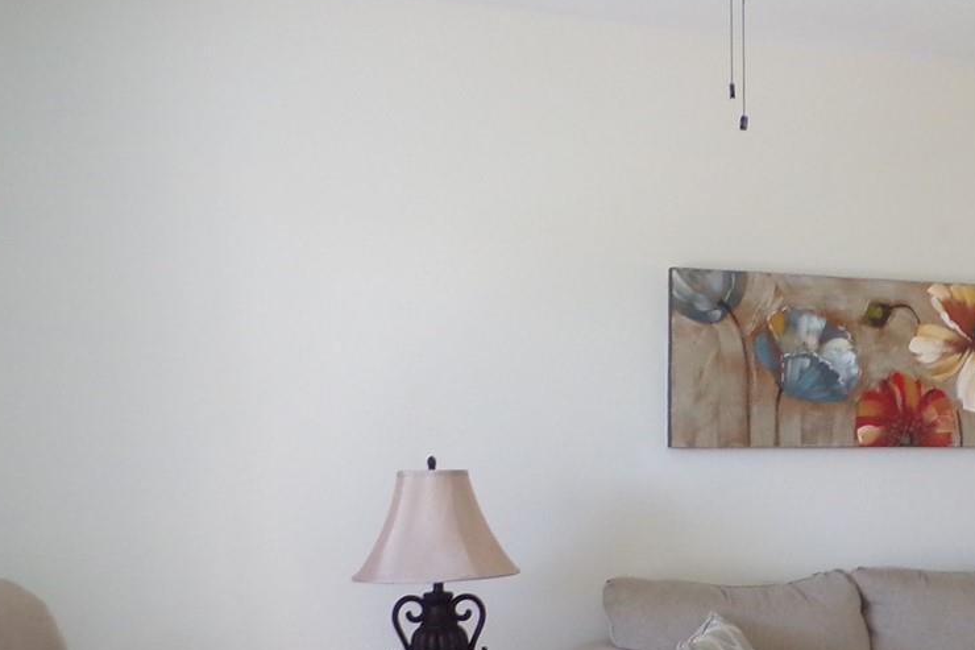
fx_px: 1462
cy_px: 542
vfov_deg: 24.5
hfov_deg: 34.0
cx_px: 953
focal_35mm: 54
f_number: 3
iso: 200
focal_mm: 4.3
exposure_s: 1/34
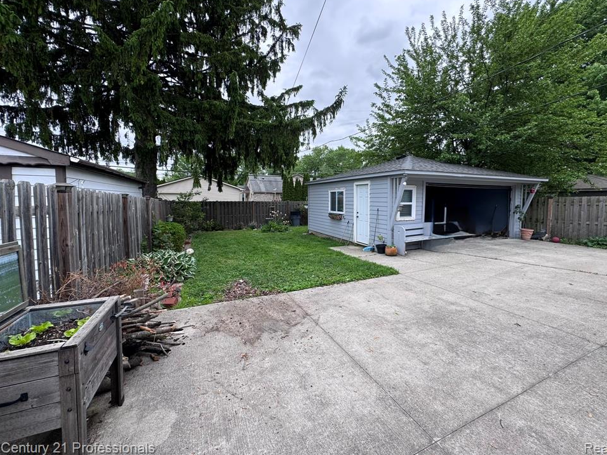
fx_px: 263
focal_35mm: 15
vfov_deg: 81.7
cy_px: 214
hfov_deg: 98.0
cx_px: 323
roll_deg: -0.9
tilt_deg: -3.8
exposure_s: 1/311
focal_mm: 2.22
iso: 40
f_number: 2.2
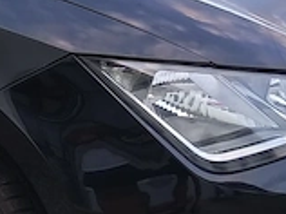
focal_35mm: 152
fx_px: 1254
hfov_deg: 12.2
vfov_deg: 9.6
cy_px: -51
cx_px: -177
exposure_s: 1/100
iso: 635
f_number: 1.75
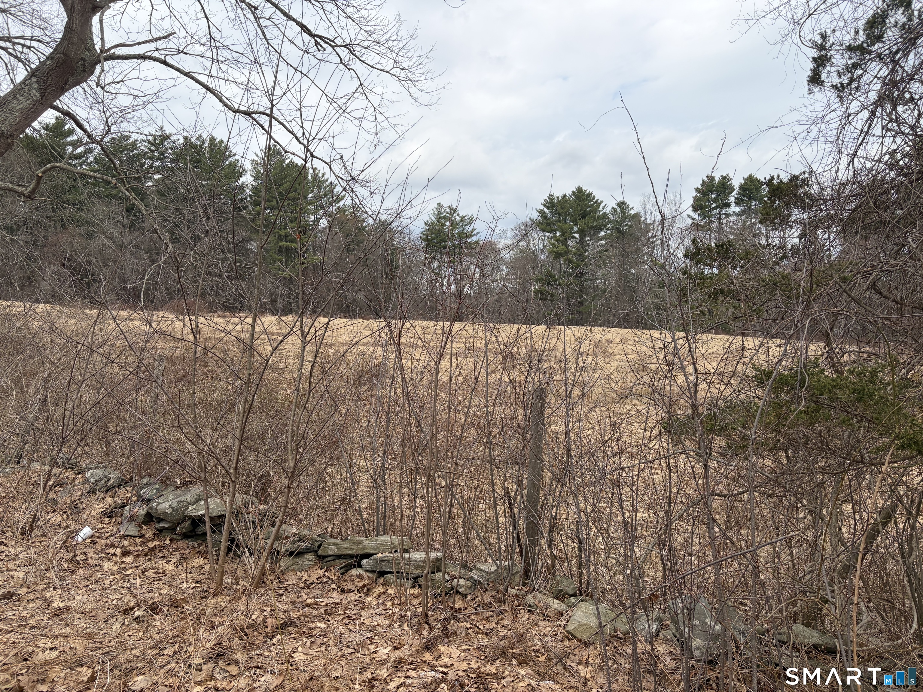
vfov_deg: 53.1
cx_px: 462
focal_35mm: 26
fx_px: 693
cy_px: 346
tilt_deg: +0.0
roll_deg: +1.3
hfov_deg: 67.3
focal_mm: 5.96
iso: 50
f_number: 1.6
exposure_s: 1/2538
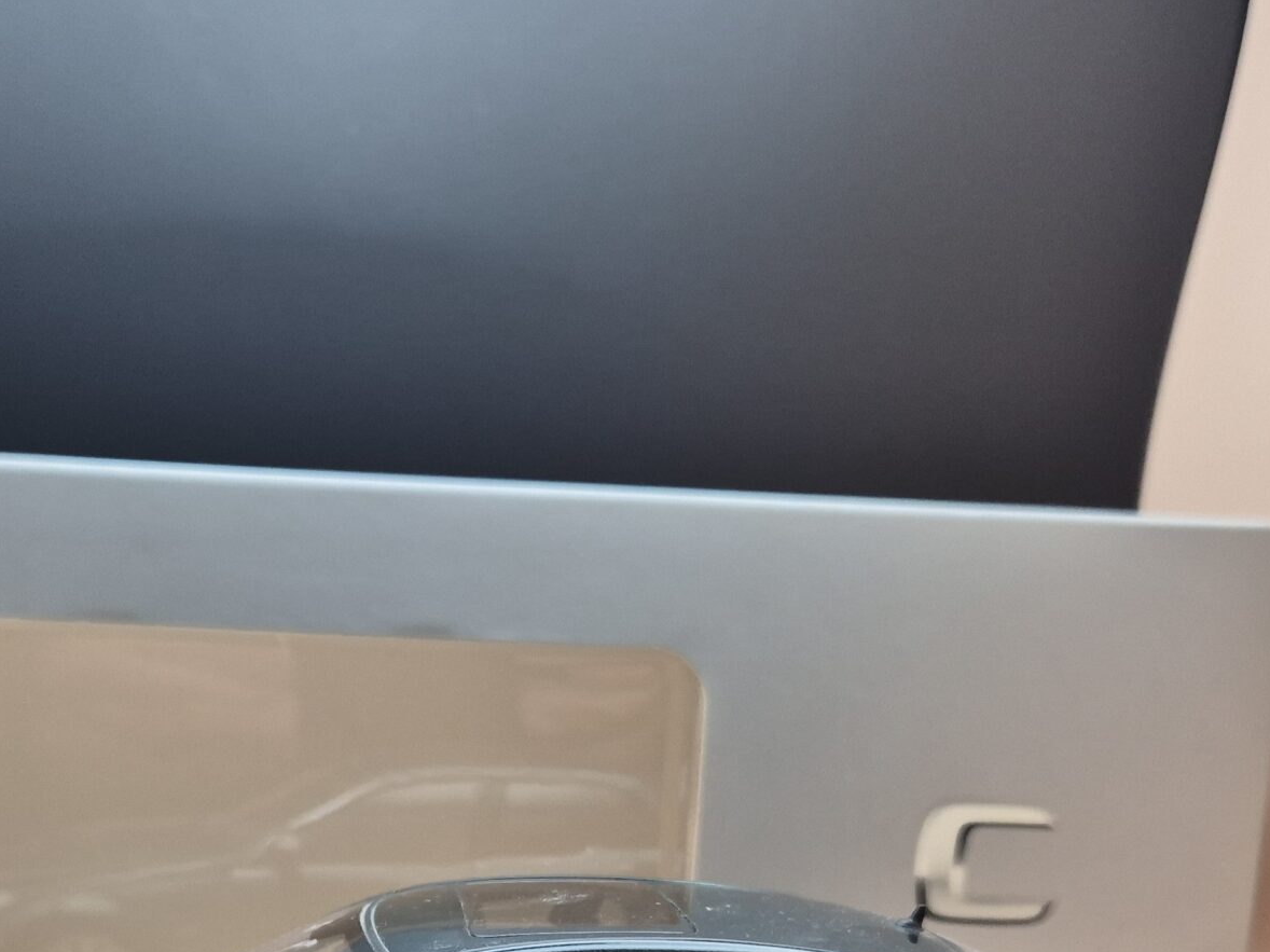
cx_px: 445
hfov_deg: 37.9
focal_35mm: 50
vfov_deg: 27.5
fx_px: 1834
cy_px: 946
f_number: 1.8
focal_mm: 5.4
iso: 125
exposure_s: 1/180
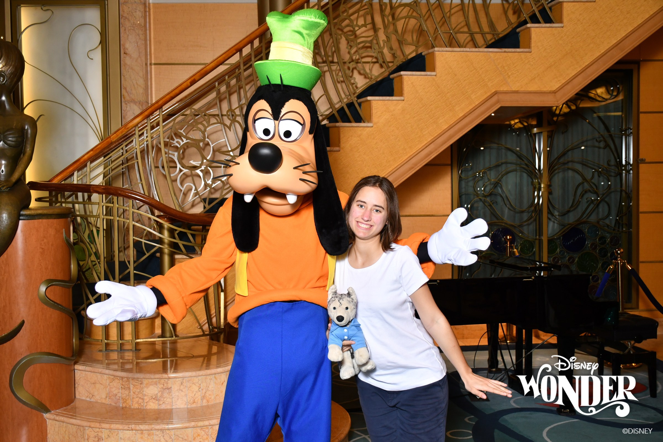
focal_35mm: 40
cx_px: 332
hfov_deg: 48.5
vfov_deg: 33.4
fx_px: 737
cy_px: 221
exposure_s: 1/125
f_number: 5
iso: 640
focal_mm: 27
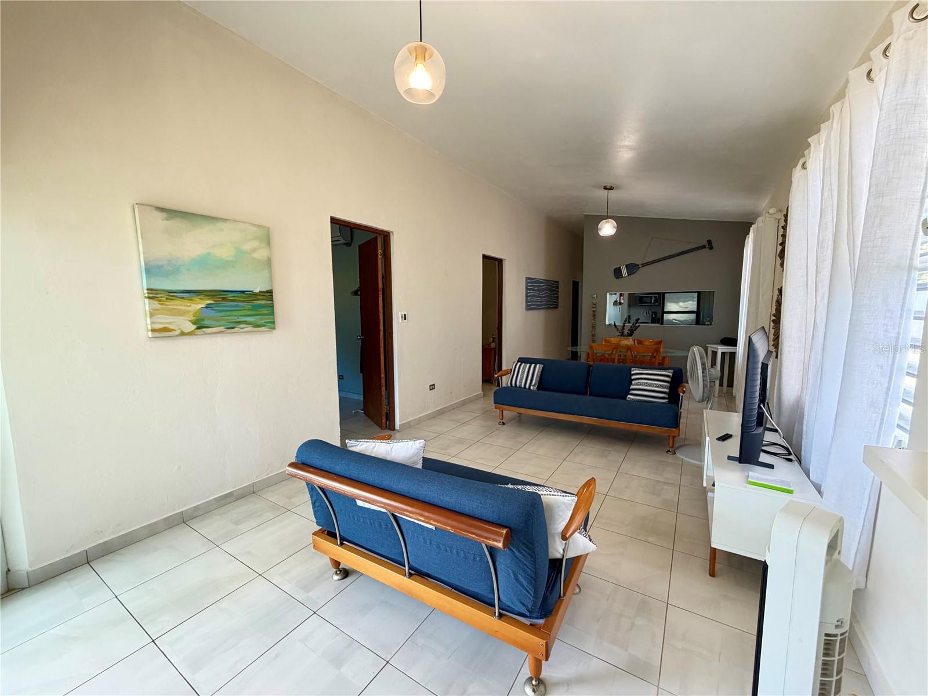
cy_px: 348
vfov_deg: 85.7
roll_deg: +0.7
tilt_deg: -5.4
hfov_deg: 102.1
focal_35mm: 14
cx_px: 464
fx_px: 375
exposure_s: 1/60
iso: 250
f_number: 2.2
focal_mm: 2.22
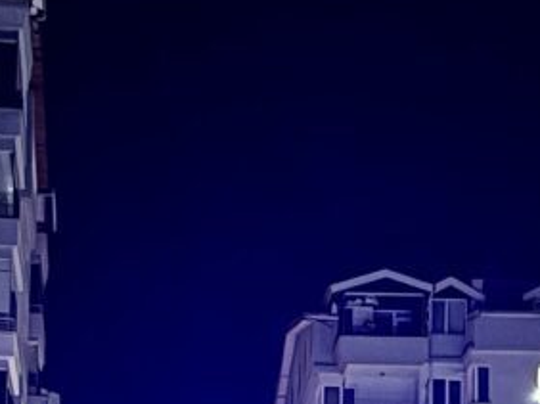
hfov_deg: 18.0
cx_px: 201
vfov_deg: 12.5
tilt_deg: +5.7
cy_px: 708
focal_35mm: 109
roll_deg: -0.9
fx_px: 1699
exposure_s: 1/14
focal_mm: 6.76
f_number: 1.78
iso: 1250
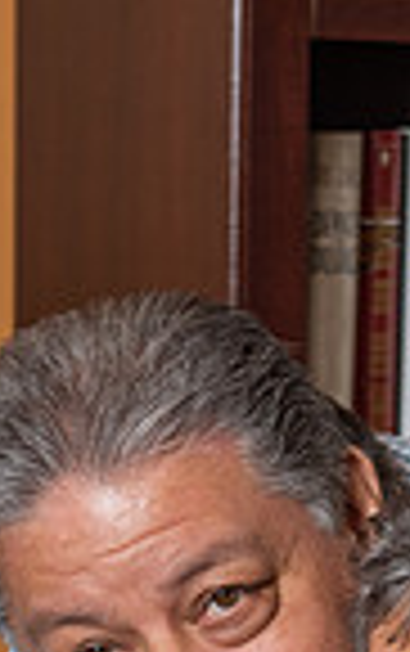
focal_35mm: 322
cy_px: 1120
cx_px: 439
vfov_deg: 6.4
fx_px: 5740
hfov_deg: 4.1
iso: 200
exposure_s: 1/200
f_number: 4
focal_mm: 55
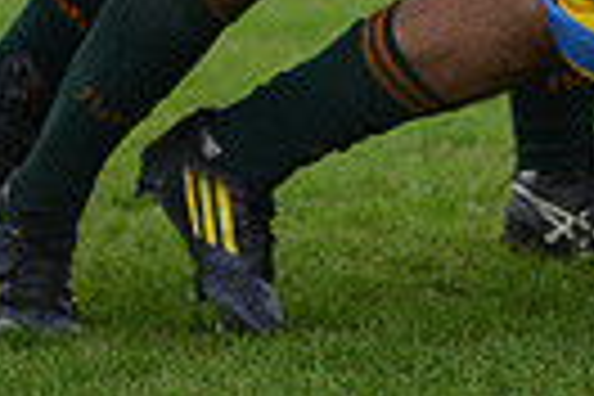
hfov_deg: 3.2
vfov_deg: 2.2
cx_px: 828
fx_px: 10477
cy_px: -470
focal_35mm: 635
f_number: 2.8
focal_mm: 145
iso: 1250
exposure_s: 1/500
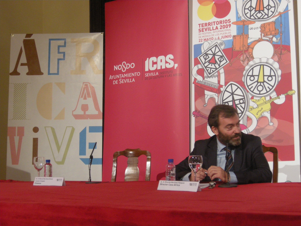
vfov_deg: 24.4
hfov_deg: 32.2
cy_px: 113
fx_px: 522
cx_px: 150
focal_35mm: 60
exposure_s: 1/11.7
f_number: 3.5
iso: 400
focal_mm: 12.9
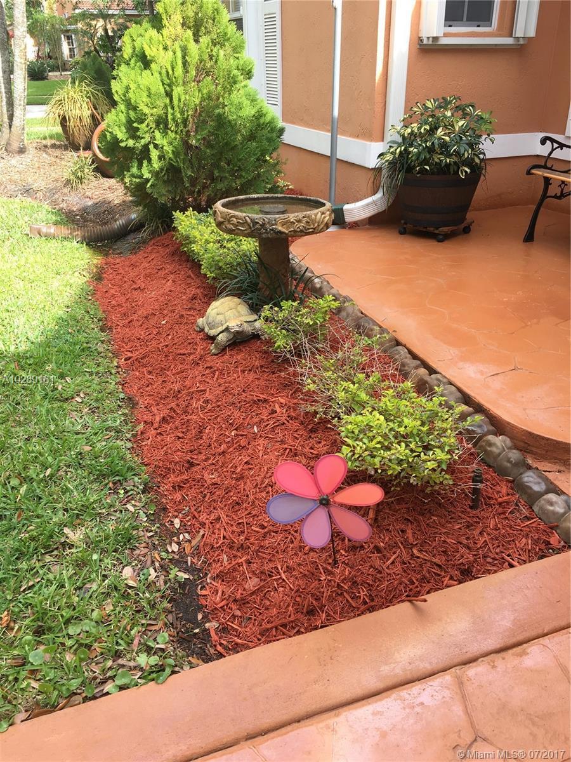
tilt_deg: -26.8
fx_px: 638
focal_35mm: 29
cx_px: 286
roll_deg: -0.7
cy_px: 381
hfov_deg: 48.2
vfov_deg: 61.7
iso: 25
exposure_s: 1/193
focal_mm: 4.15
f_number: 2.2
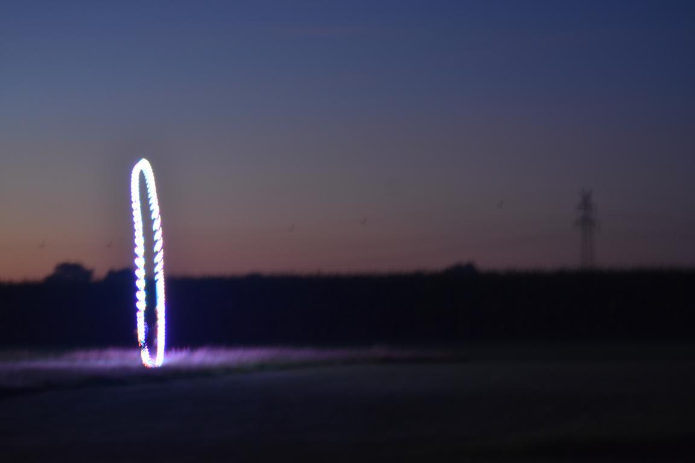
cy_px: 232
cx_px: 348
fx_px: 2027
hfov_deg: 19.5
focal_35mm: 105
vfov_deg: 13.0
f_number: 4
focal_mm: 70
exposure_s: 1.6
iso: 800
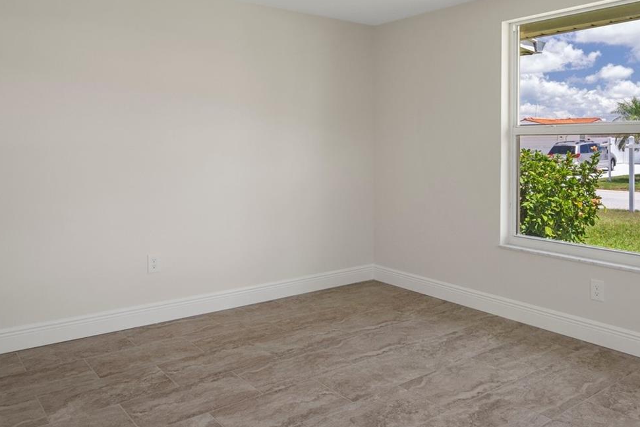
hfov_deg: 65.5
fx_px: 498
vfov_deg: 45.8
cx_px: 330
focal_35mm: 28
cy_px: 149
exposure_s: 1/13
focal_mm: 17
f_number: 9
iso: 320
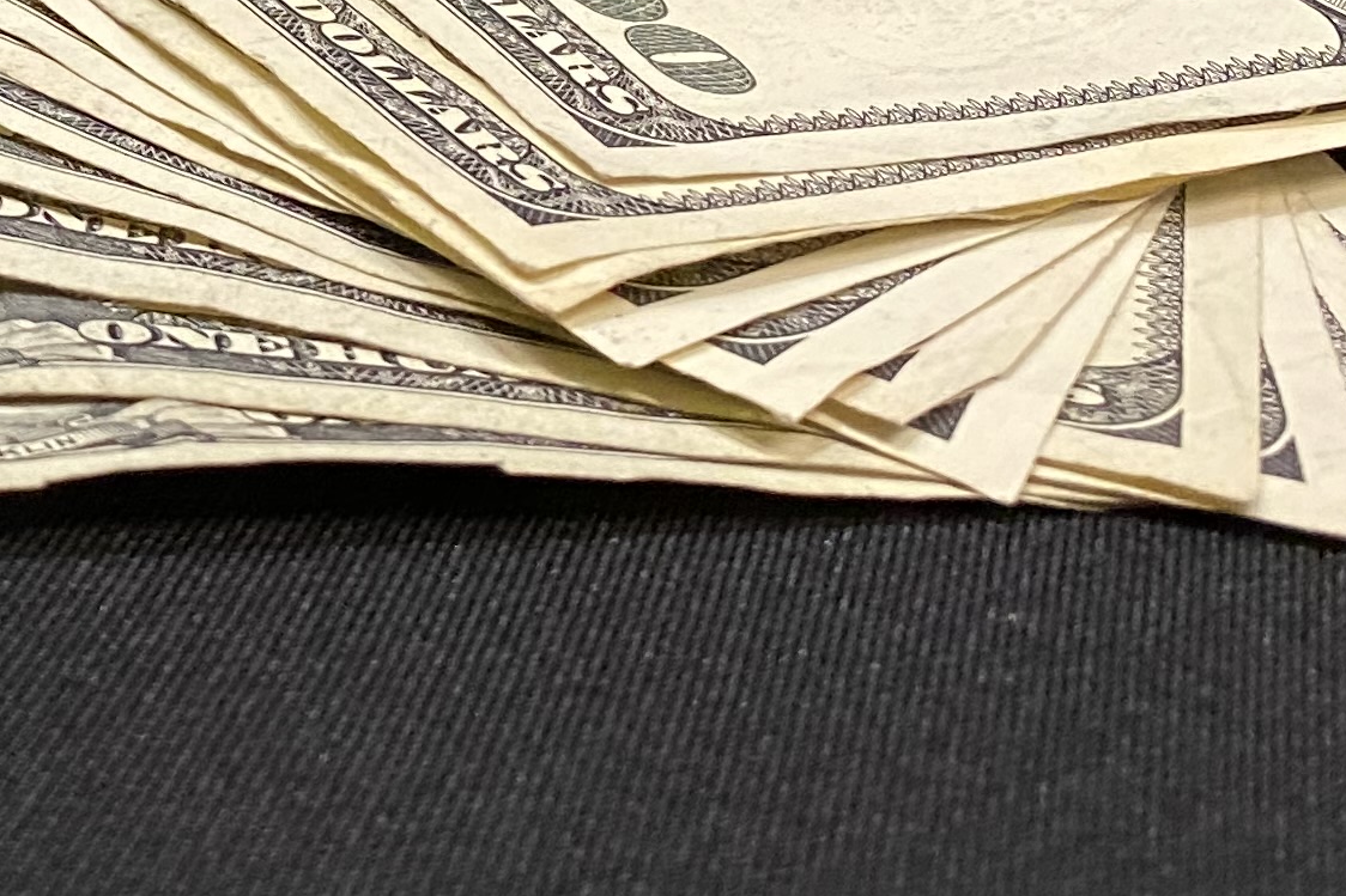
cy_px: -422
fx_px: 3626
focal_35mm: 97
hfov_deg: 18.8
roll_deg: +0.0
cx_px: -613
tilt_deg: -21.2
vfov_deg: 13.3
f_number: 1.8
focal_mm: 4.25
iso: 250
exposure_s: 1/60
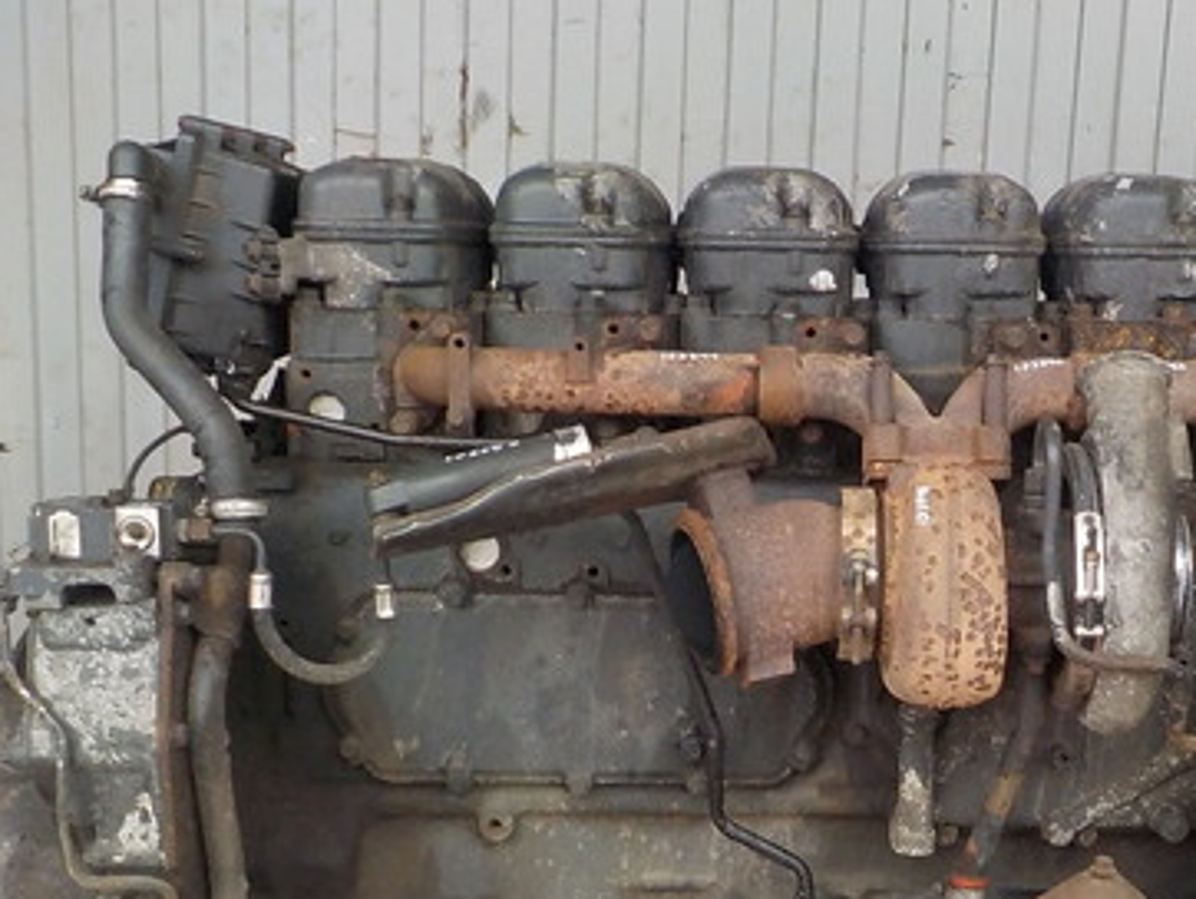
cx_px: 839
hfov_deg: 35.6
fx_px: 1832
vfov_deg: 27.3
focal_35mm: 53
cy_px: 621
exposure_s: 1/30
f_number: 3.3
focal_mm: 4.1
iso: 250
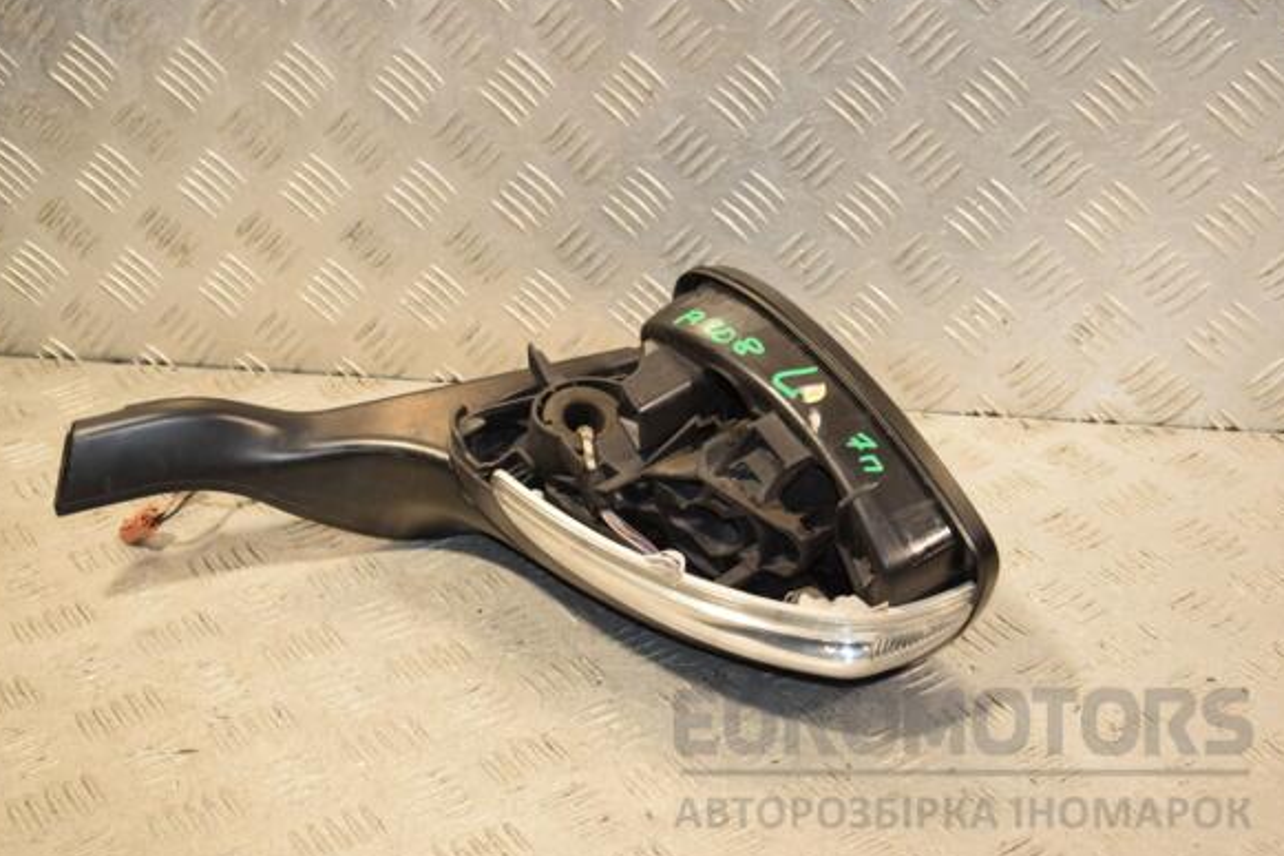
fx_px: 2211
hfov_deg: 32.4
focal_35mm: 62
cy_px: 427
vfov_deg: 21.9
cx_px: 632
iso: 800
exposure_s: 1/200
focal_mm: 40
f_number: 7.1
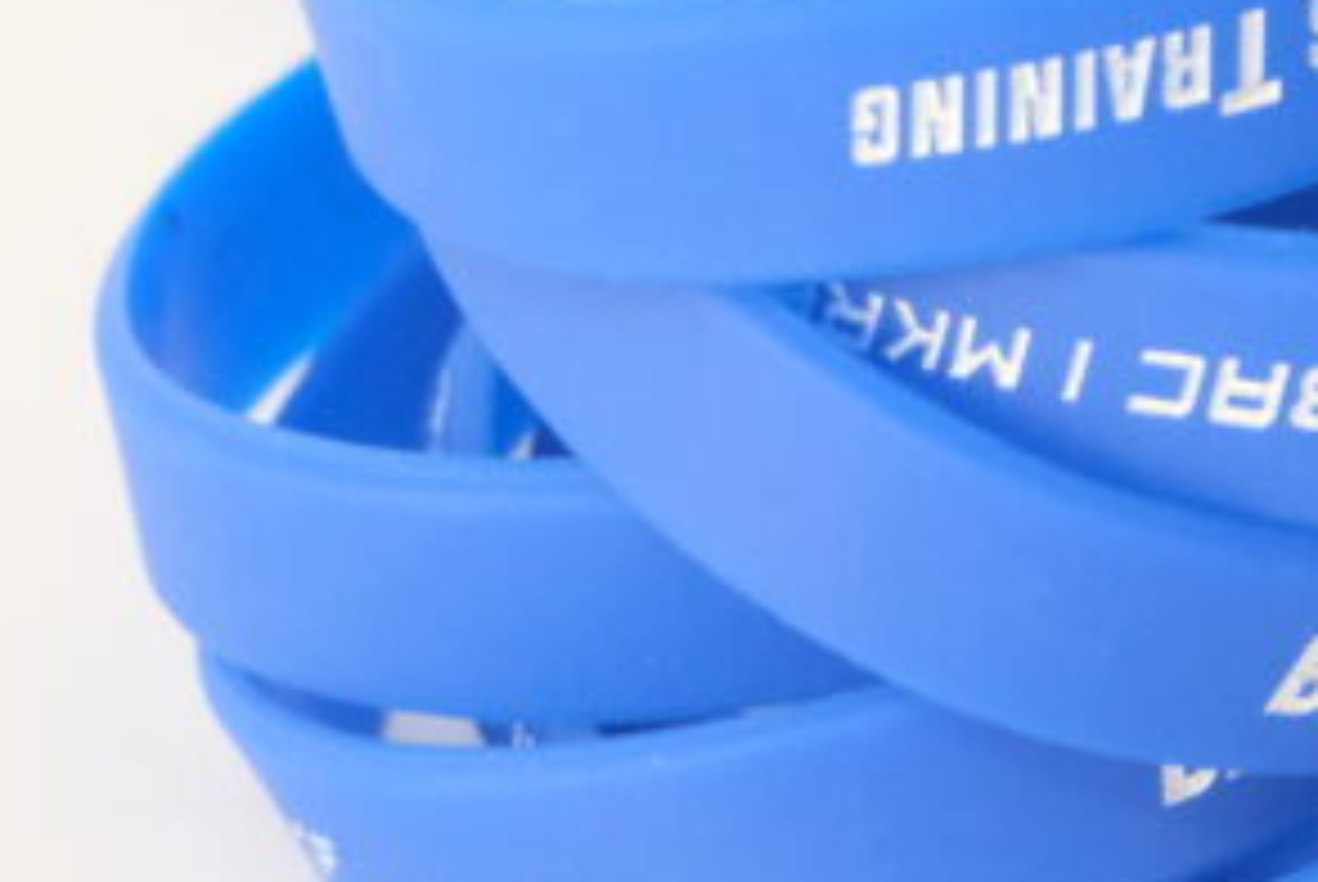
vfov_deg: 6.2
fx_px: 8062
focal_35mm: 220
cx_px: 1768
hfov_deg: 9.2
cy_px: -182
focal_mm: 42
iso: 6400
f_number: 5.6
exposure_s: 1/75
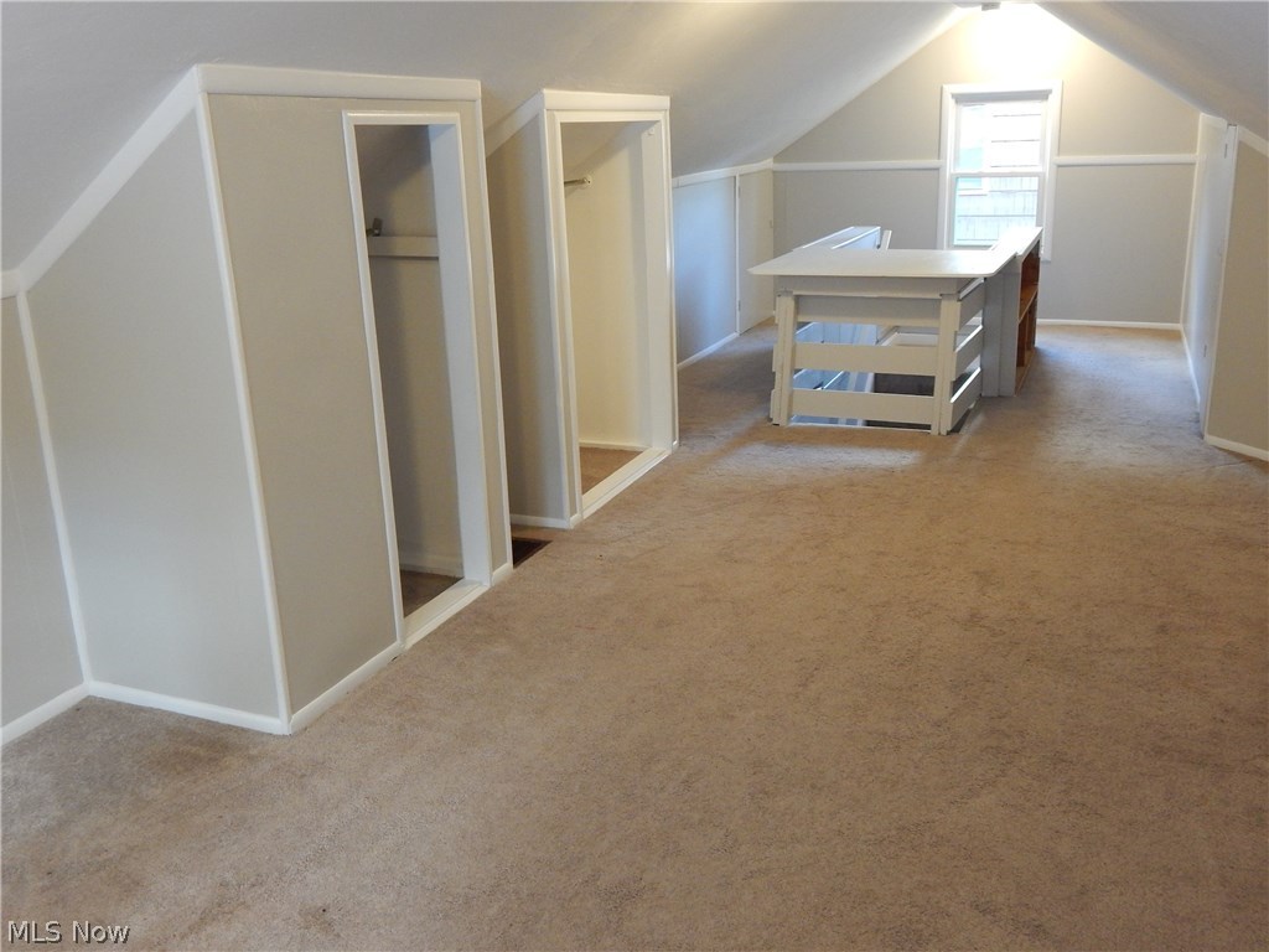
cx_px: 634
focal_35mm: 31
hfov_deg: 58.4
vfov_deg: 45.4
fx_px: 1136
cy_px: 476
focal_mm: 5.6
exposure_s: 1/20
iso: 400
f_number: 3.2
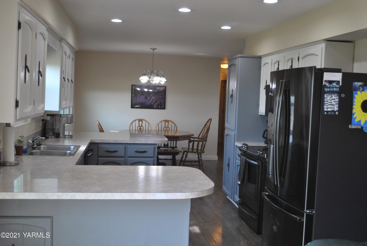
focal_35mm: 39
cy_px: 123
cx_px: 184
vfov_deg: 34.3
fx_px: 398
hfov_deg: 49.5
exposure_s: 1/100
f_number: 4.2
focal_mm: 26
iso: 400
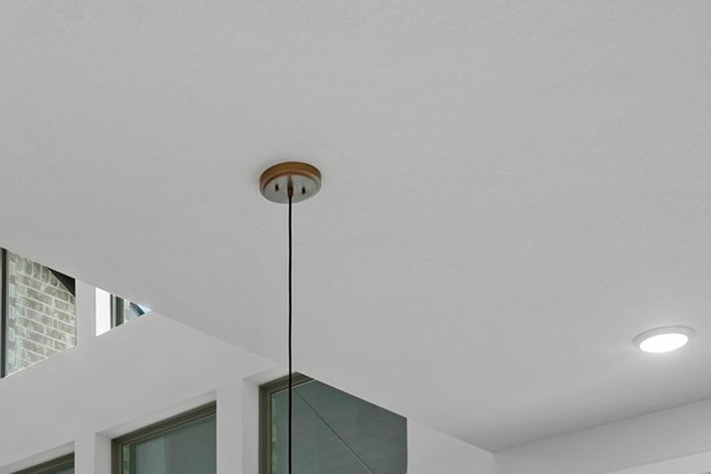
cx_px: 169
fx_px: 1047
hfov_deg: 36.5
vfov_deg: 20.1
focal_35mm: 53
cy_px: 802
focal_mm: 14
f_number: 9
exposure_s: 1/250
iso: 250
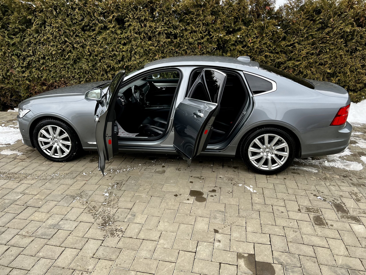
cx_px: 183
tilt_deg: -18.9
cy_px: 138
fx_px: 275
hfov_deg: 67.3
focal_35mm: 26
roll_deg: +0.6
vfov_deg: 53.1
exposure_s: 1/399
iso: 50
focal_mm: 5.7
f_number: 1.5
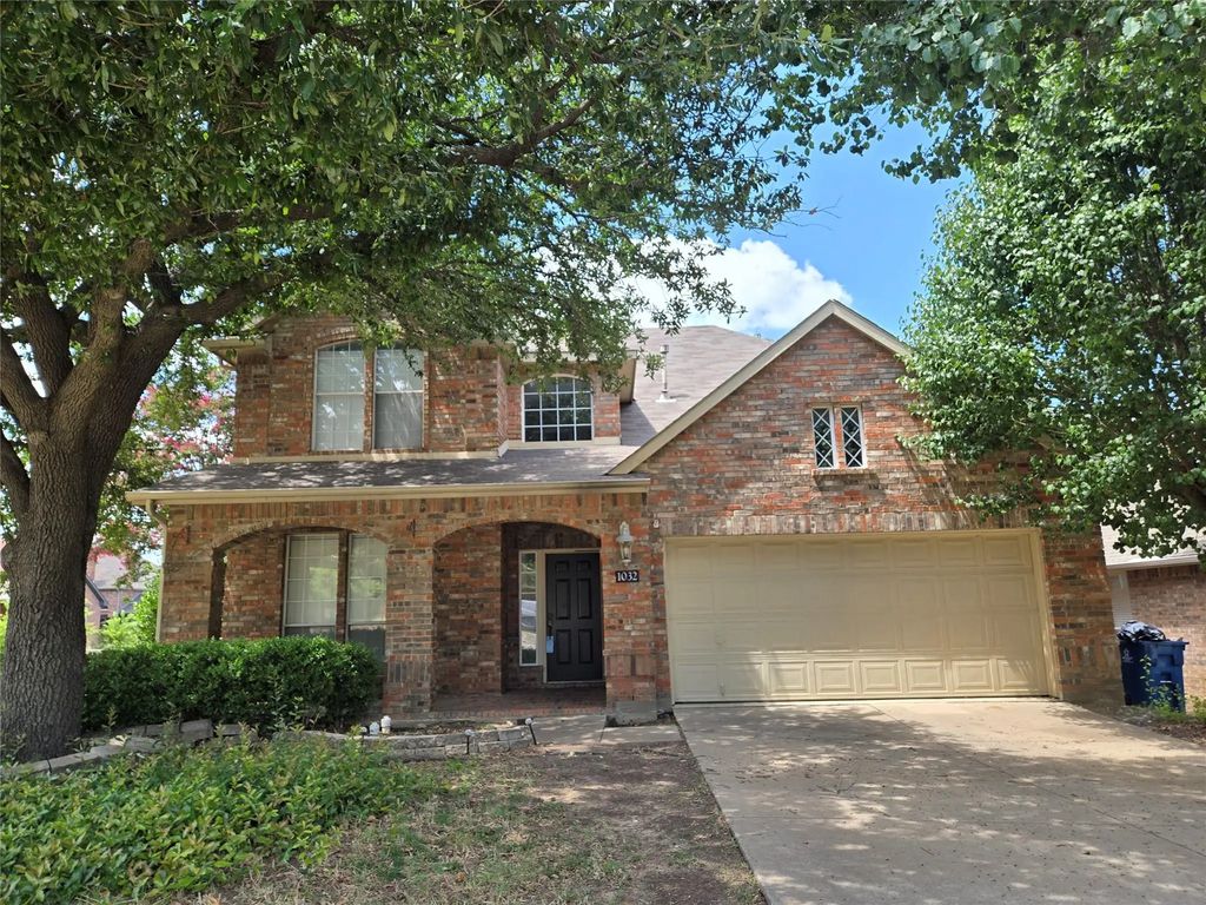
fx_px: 801
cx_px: 603
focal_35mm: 23
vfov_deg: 58.9
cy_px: 452
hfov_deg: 73.9
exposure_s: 1/614
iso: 25
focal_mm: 5.4
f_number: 1.8
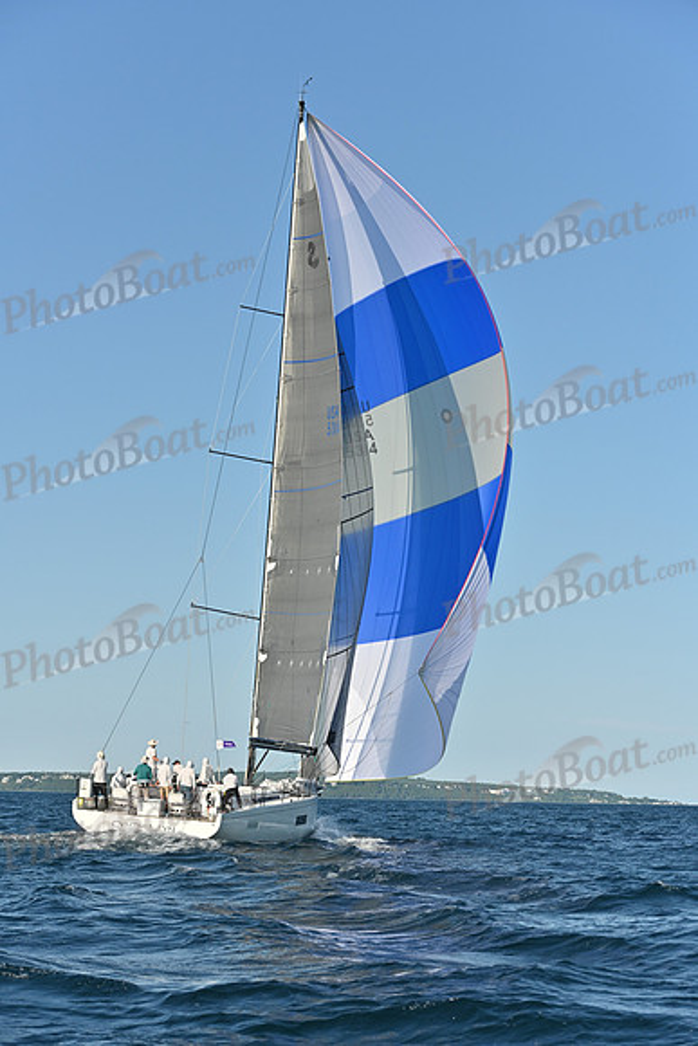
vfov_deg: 28.8
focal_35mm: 70
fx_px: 2034
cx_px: 349
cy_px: 523
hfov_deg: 19.5
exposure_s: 1/2000
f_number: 5.6
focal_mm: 70
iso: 320
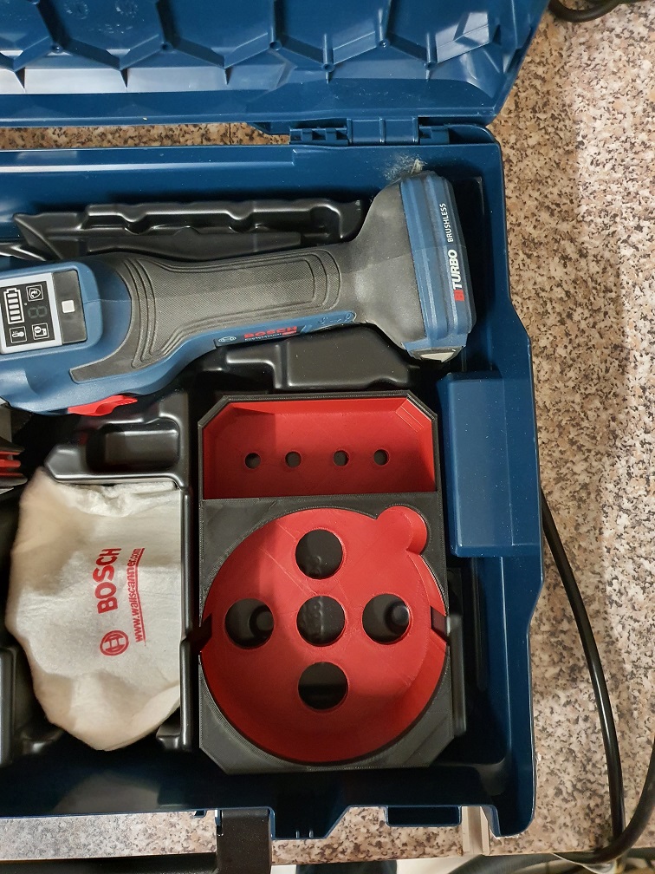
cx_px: 328
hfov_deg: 53.1
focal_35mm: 26
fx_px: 656
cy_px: 437
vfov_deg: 67.3
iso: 500
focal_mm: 4.3
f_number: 1.5
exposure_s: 1/17
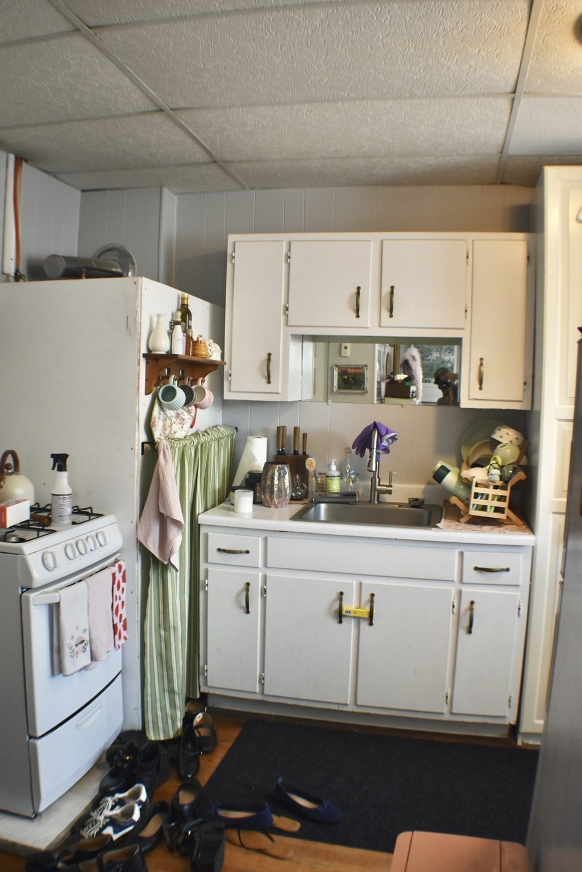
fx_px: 873
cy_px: 436
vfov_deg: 53.1
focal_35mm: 36
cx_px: 291
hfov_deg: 36.9
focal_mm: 24
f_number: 4
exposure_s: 1/160
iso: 800
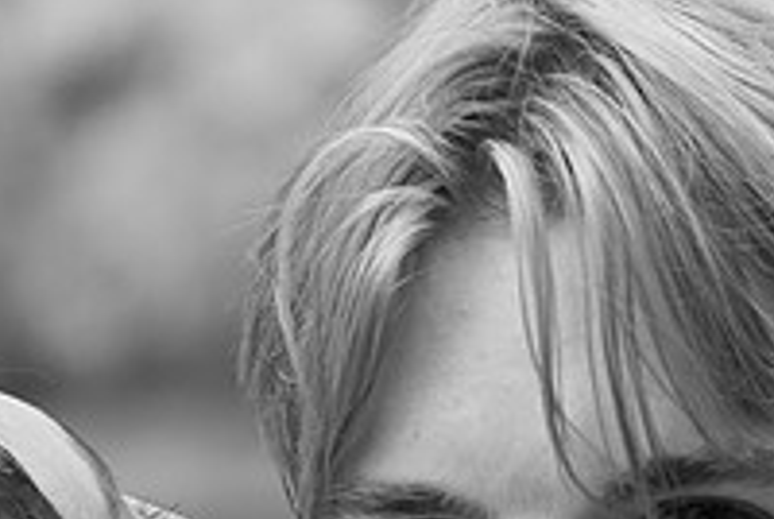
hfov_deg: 8.4
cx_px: 383
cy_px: 695
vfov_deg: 5.6
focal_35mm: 246
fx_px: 5297
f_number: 4.5
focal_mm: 85
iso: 800
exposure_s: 1/250
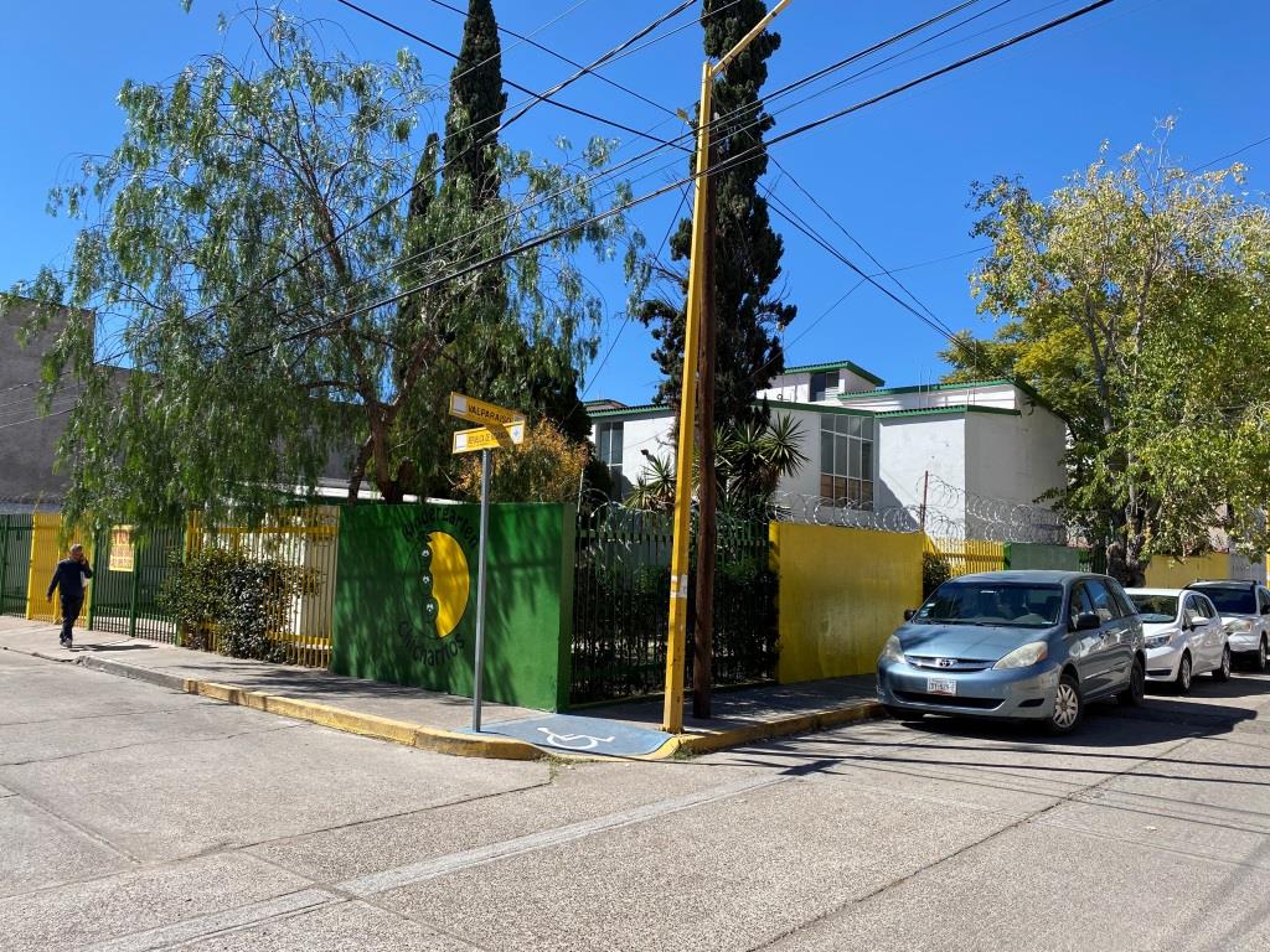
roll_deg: -2.8
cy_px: 476
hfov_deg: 67.3
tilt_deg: +6.9
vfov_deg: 53.1
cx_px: 635
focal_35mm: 26
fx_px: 954
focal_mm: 4.25
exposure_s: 1/1996
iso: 32
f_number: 1.8
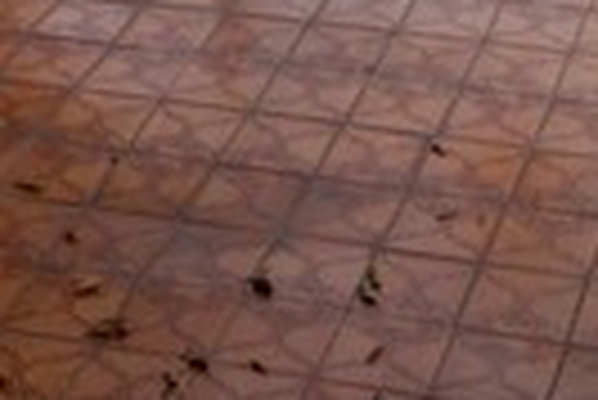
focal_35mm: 131
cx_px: 400
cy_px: -654
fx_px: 2178
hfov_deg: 15.6
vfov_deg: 9.1
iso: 80
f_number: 3.2
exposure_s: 1/60
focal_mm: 4.6
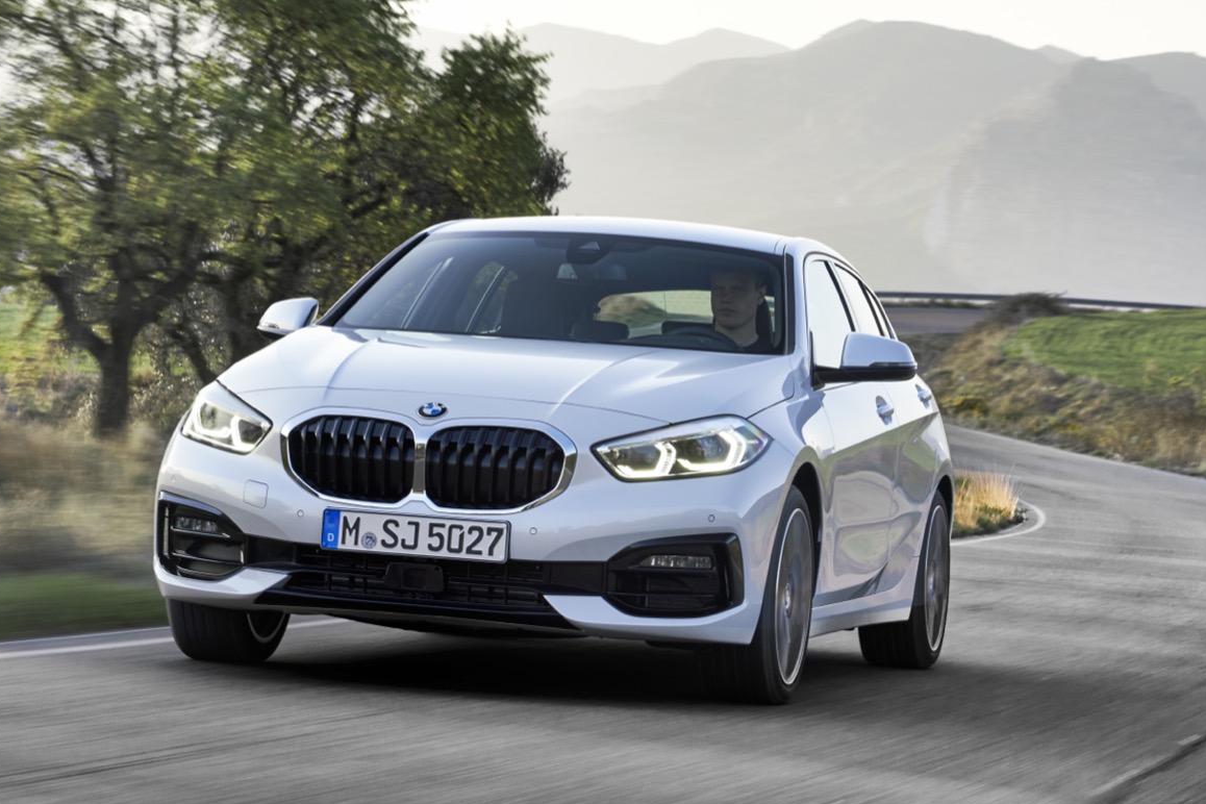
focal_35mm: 126
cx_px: 518
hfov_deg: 16.3
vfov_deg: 10.8
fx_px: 4221
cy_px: 167
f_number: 10
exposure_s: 1/30
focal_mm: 76
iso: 200
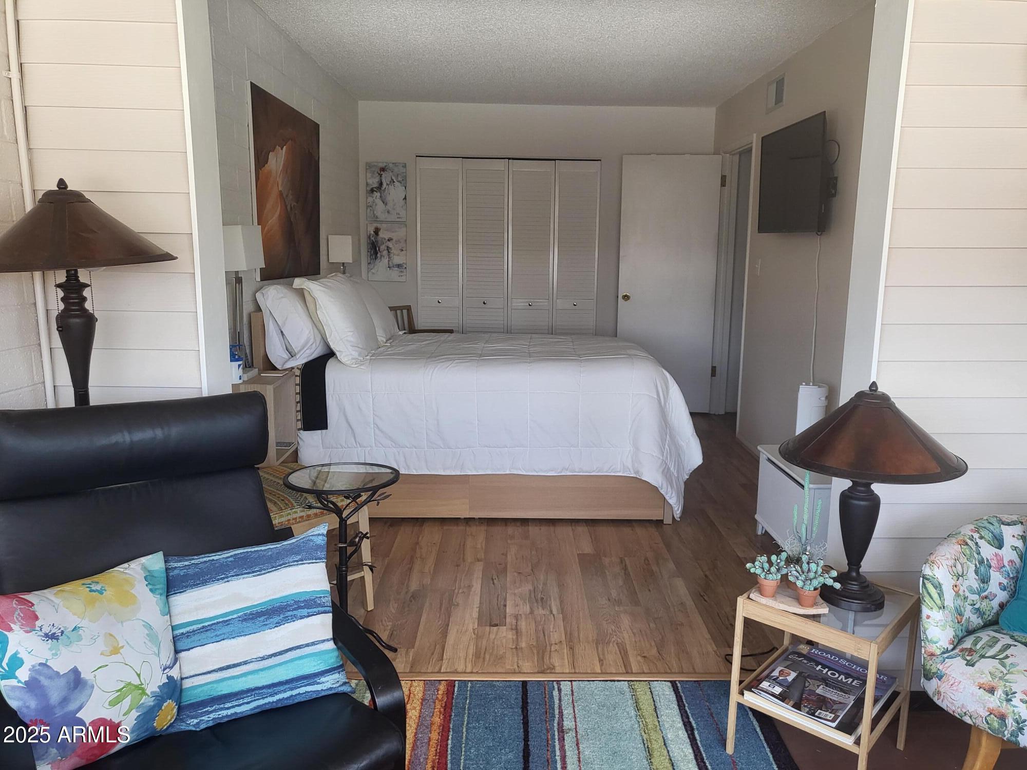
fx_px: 771
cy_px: 385
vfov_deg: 53.1
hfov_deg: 67.3
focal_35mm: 26
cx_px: 514
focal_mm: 4.25
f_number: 1.8
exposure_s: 1/120
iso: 125
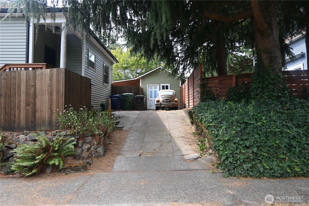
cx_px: 154
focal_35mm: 24
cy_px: 103
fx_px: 206
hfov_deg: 73.7
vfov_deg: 53.1
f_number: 5
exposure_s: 1/100
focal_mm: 16
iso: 100
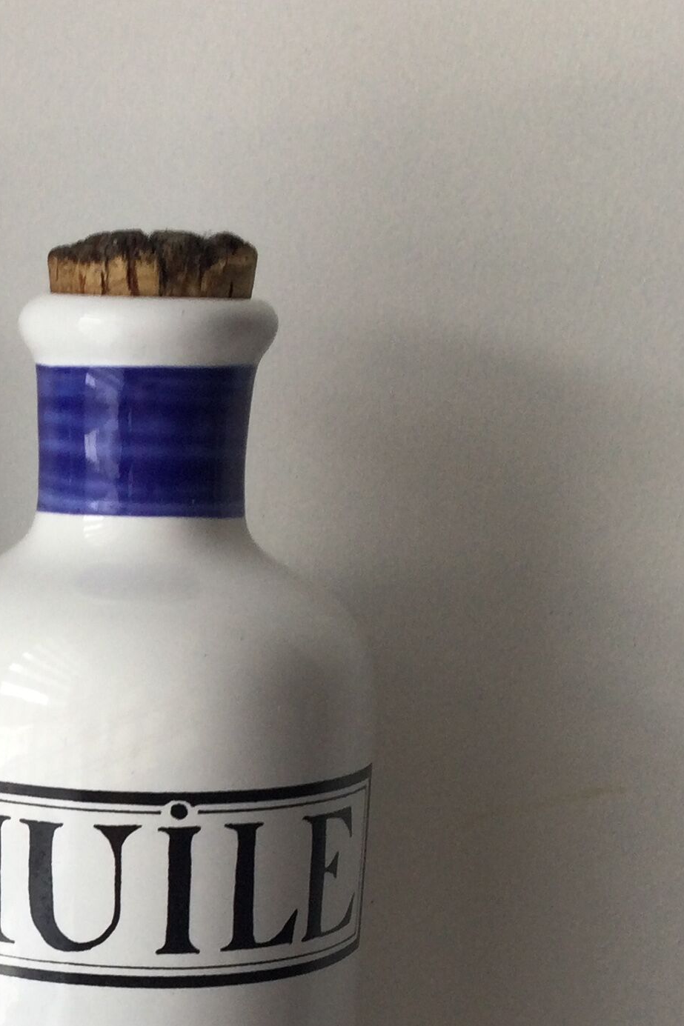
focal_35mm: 76
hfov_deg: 17.1
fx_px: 2166
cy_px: 847
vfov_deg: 26.1
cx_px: -150
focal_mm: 3.3
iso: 32
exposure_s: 1/50
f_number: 2.4
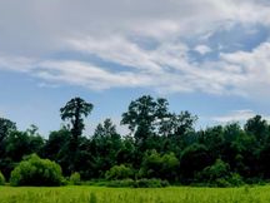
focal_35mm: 67
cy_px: 65
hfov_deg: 28.1
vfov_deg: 21.8
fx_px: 523
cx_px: 232
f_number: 1.8
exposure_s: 1/7407
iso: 16
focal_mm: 3
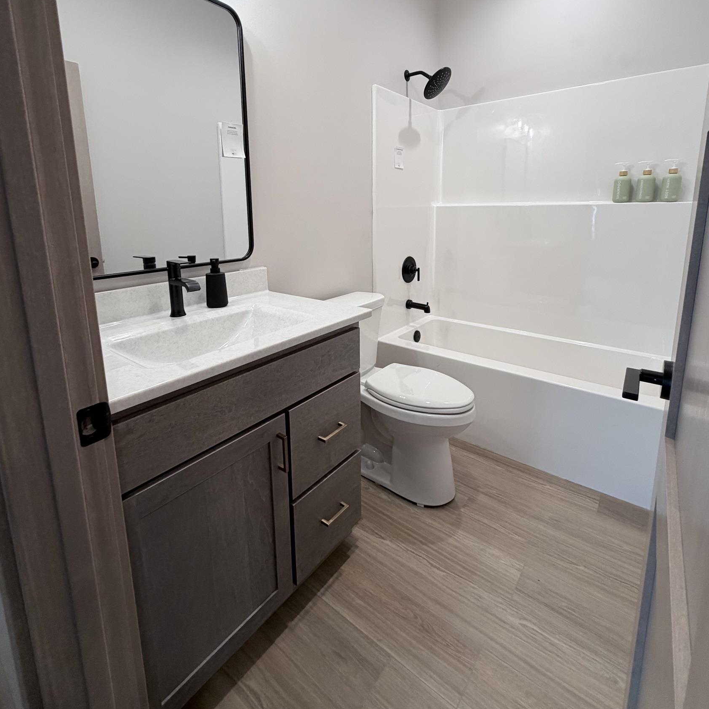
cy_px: 282
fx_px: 394
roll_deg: +1.1
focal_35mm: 17
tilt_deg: -10.0
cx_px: 351
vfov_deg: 82.9
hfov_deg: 84.0
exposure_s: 1/120
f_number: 2.2
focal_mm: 2.22
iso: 160
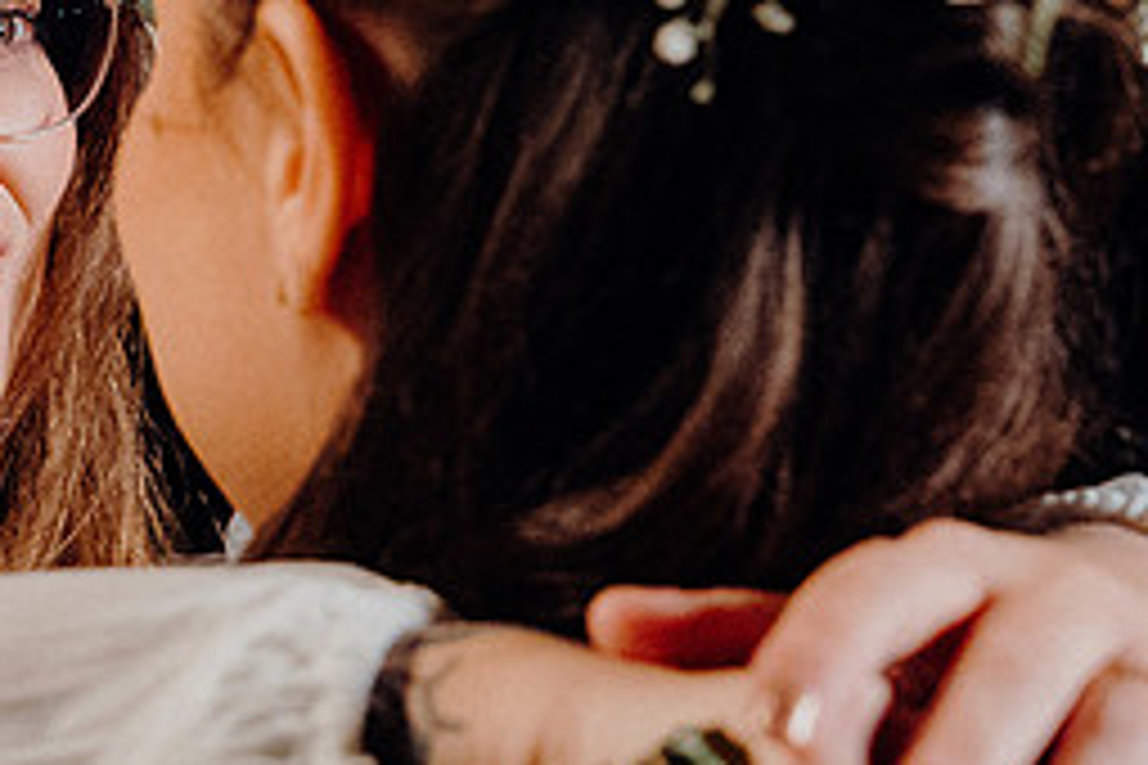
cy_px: 439
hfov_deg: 15.4
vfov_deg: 10.4
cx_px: 113
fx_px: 4209
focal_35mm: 132
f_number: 3.5
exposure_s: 1/160
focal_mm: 39
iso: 5000
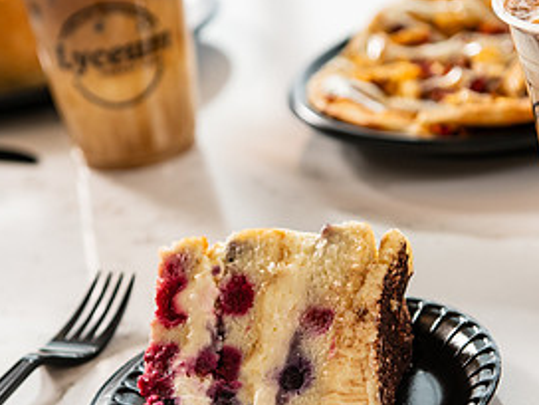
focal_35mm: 123
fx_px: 1915
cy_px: 233
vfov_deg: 12.0
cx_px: 293
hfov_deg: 16.0
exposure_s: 1/200
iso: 400
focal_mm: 60
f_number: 4
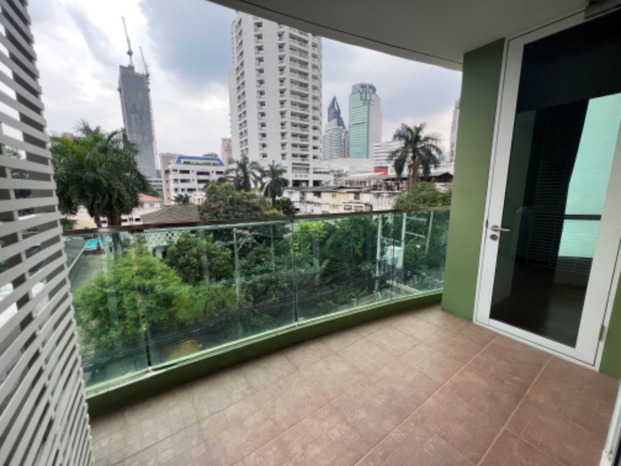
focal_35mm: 13
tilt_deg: -11.3
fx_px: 233
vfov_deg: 89.9
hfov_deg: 106.2
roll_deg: +0.2
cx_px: 310
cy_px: 233
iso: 80
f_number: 1.8
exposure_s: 1/121
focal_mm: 1.57
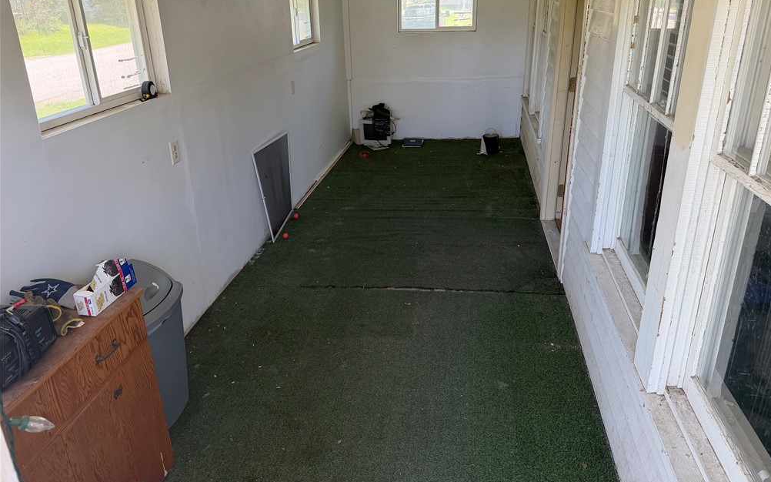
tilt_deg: -20.3
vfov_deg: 47.3
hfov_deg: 70.4
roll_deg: +2.1
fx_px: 546
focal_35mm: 26
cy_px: 192
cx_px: 393
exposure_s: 1/203
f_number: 1.78
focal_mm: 6.76
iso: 125
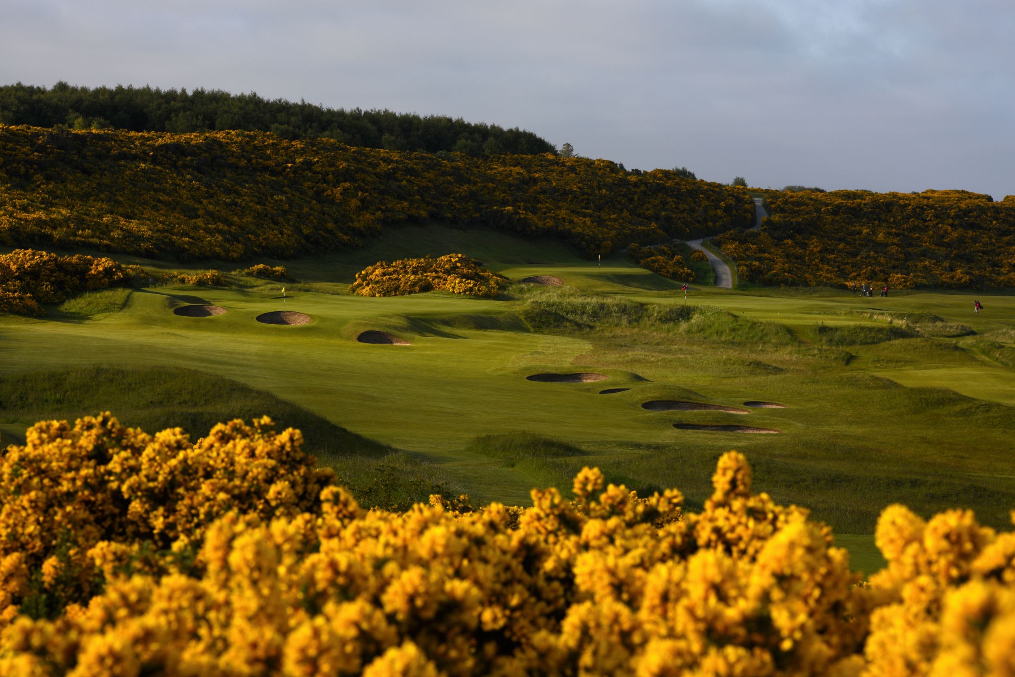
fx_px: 3158
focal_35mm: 112
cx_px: 508
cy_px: 338
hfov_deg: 18.3
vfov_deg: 12.2
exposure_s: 1/125
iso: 64
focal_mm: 112
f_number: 11
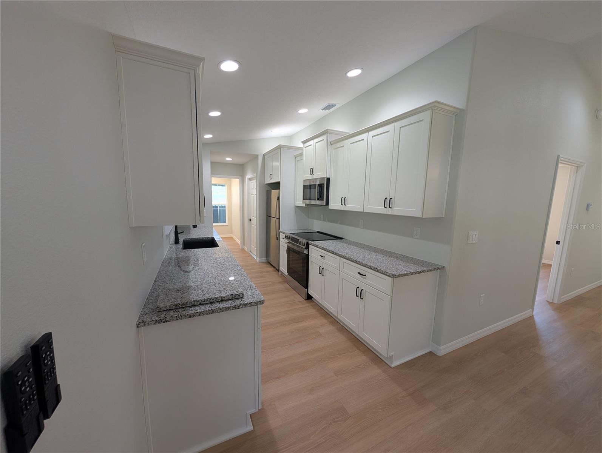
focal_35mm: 12
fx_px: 209
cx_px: 301
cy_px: 226
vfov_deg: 94.6
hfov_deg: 110.5
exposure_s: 1/120
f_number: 1.7
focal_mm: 2.02
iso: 85
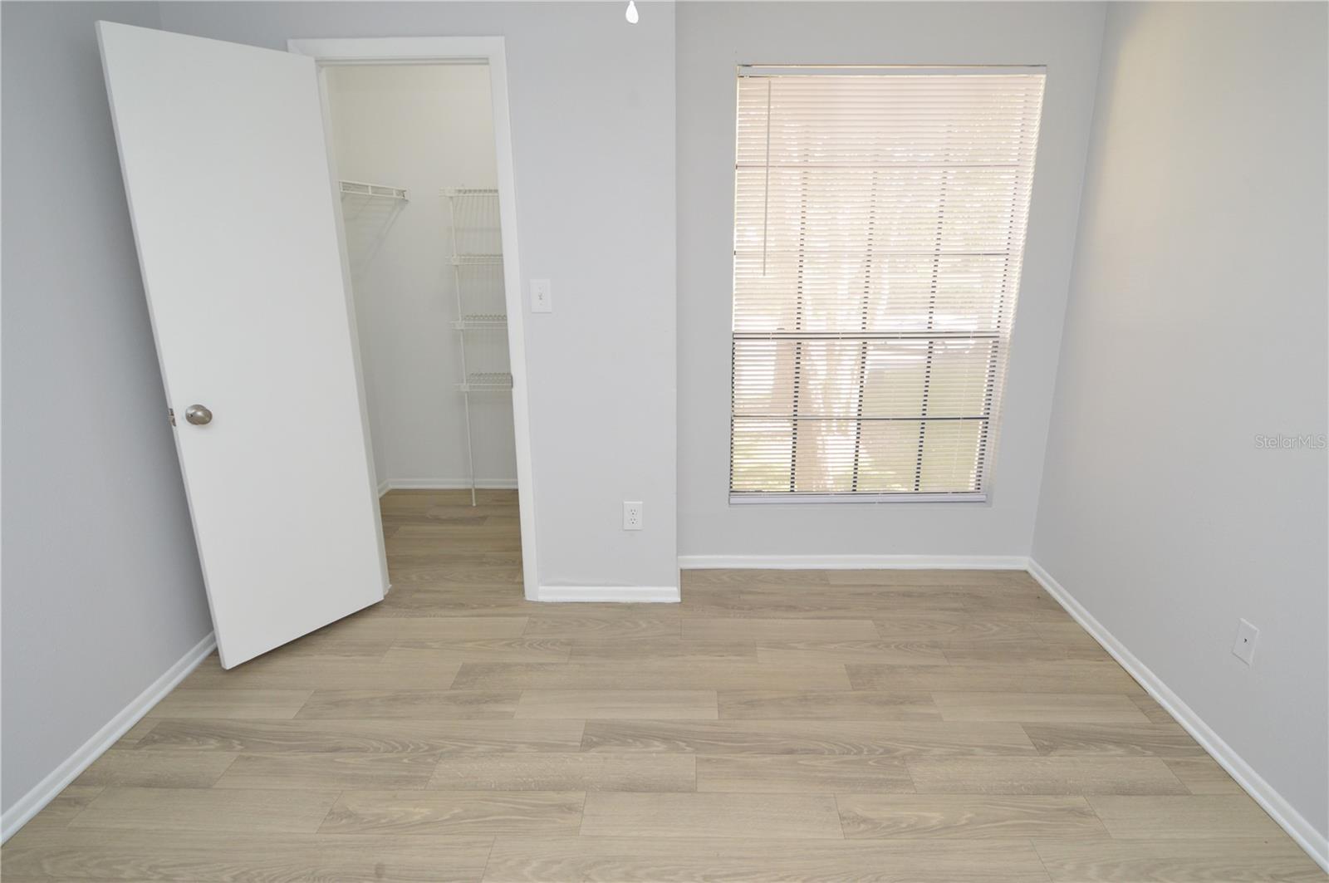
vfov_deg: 67.3
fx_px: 664
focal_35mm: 18
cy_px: 442
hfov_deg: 90.1
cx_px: 664
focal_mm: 12
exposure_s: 1/60
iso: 450
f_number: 4
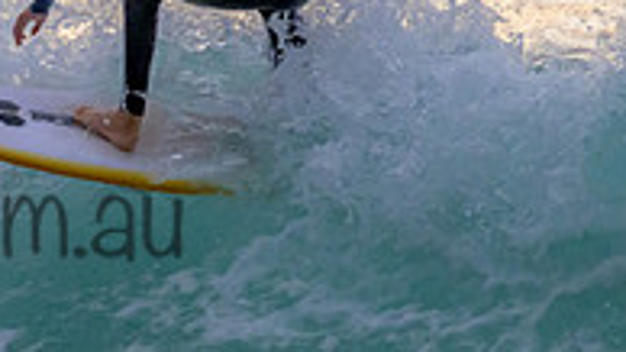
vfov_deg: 0.5
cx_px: -158
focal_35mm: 2503
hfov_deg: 0.9
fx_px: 41536
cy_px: 182
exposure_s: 1/2000
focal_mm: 800
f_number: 11
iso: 4500
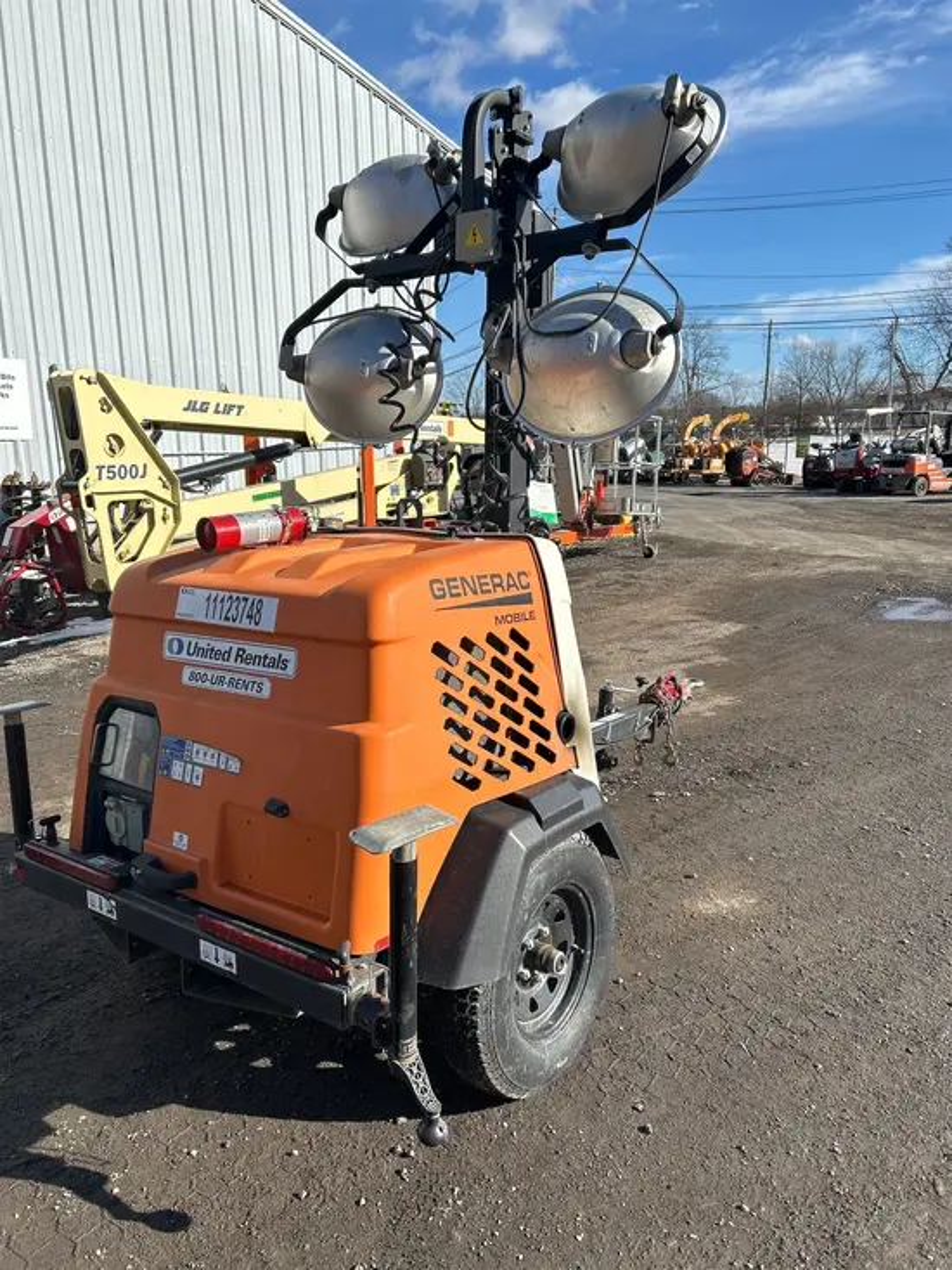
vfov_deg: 67.3
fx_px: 953
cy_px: 635
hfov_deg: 53.1
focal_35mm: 26
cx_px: 476
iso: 50
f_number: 1.5
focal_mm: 5.7
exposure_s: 1/4274
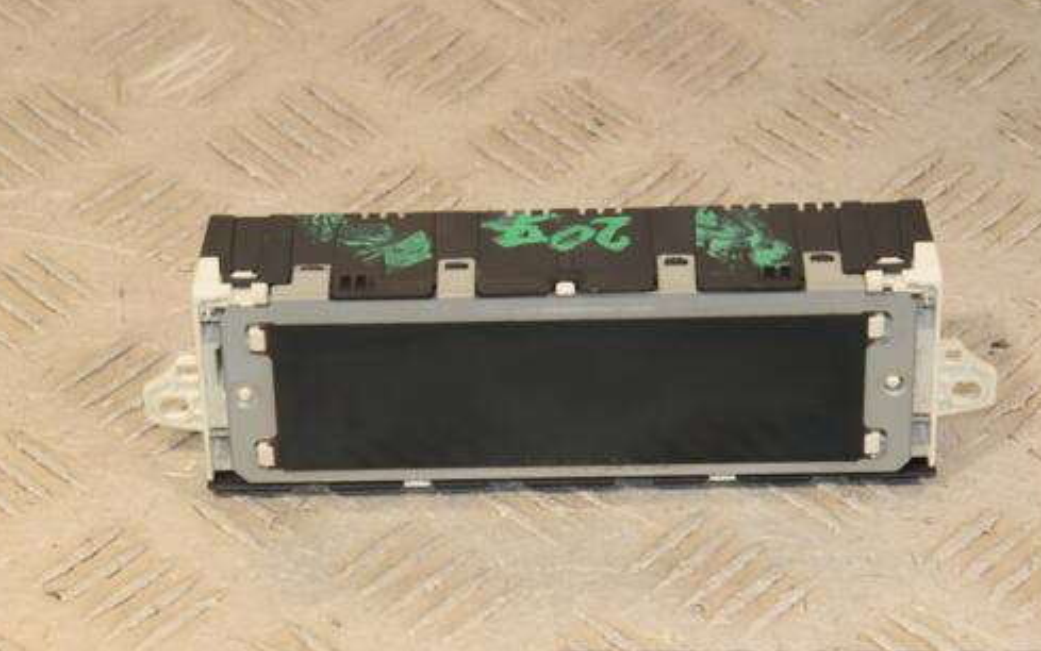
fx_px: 4257
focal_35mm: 150
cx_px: 511
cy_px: 400
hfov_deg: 13.9
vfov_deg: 8.7
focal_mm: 80
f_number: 8
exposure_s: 1/200
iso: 800
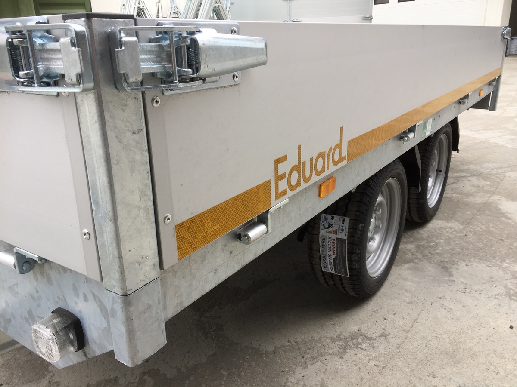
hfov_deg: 61.7
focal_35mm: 29
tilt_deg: -19.4
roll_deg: +2.5
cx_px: 258
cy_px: 194
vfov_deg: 48.2
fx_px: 433
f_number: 2.2
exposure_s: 1/289
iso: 32
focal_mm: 4.15
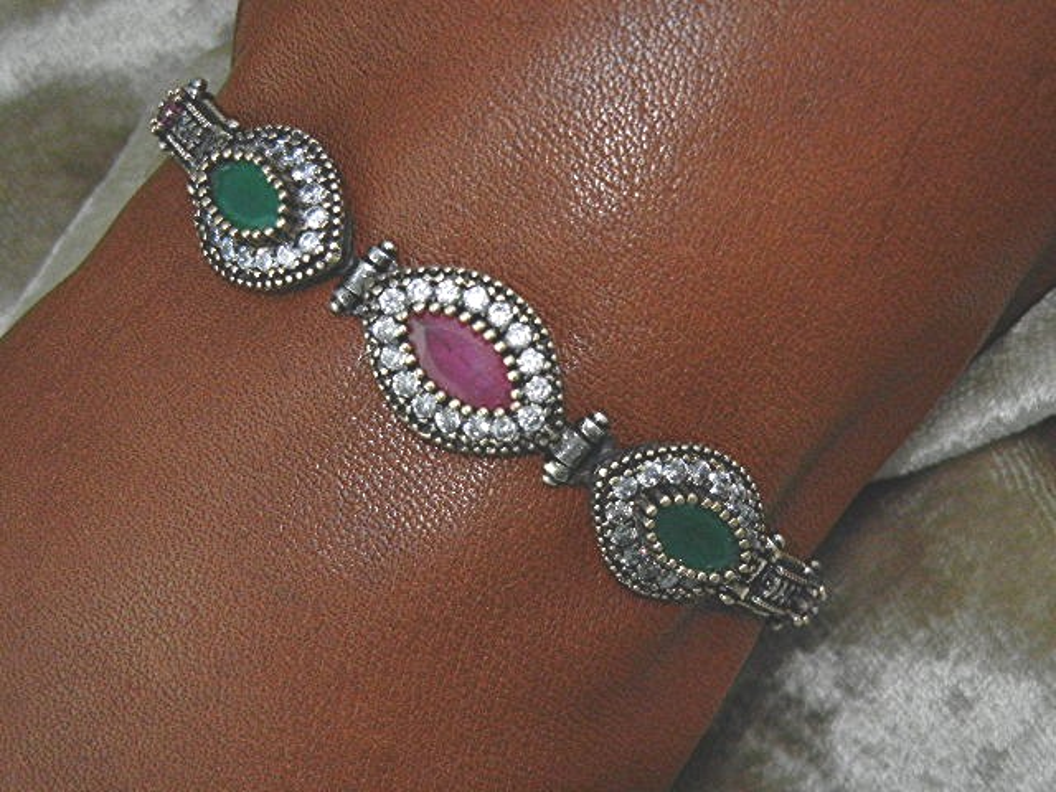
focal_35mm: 77
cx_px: 528
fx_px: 2349
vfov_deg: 19.1
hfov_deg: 25.3
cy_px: 396
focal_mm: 13.9
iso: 800
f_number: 8.6
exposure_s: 1/30
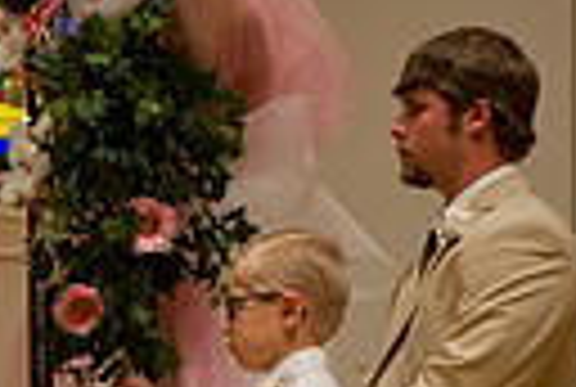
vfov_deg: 2.3
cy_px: 598
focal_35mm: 610
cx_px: -320
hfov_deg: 3.4
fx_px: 9783
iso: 1600
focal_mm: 135
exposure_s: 1/125
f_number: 3.5
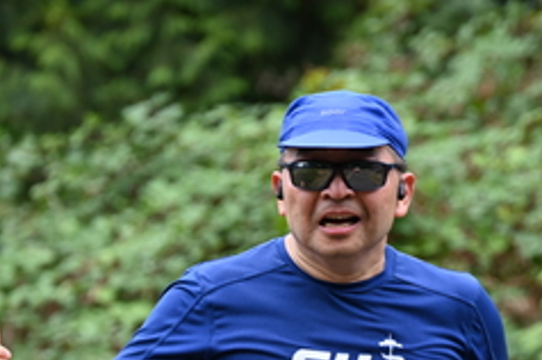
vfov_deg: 3.0
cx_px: 360
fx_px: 6961
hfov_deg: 4.5
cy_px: 366
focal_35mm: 463
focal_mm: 200
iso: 450
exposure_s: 1/250
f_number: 6.3
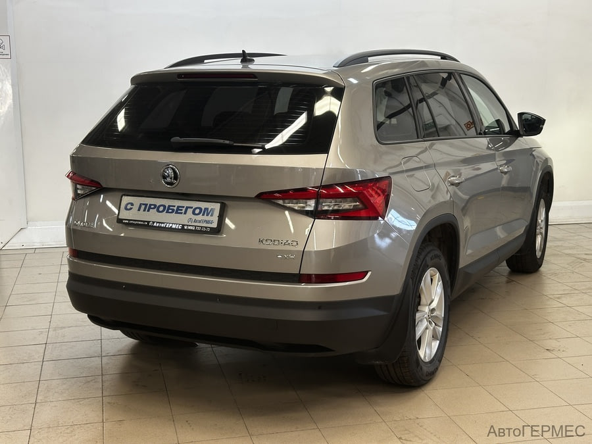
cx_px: 296
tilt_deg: -9.4
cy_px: 222
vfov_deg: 30.3
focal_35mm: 48
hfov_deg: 39.7
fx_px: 821
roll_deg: +0.1
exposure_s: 1/50
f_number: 1.78
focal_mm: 6.86
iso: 100
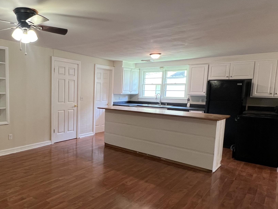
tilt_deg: -6.3
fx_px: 193
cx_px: 78
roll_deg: -0.2
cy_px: 114
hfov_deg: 68.1
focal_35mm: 24
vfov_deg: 56.7
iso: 200
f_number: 1.8
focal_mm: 1.57
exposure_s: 1/60
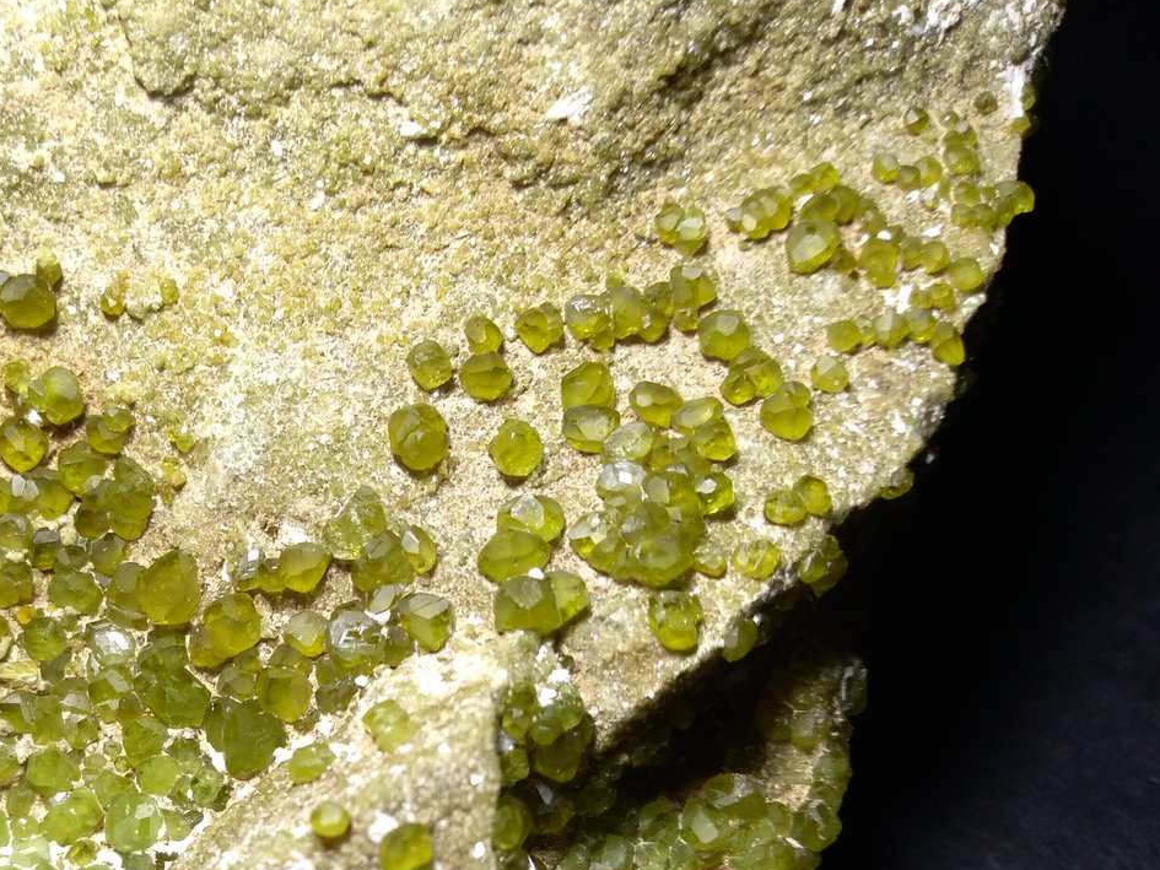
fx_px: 1475
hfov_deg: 40.7
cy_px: 670
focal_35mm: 44
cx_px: 194
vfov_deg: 32.2
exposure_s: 1/33.3
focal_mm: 3.54
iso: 168
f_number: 2
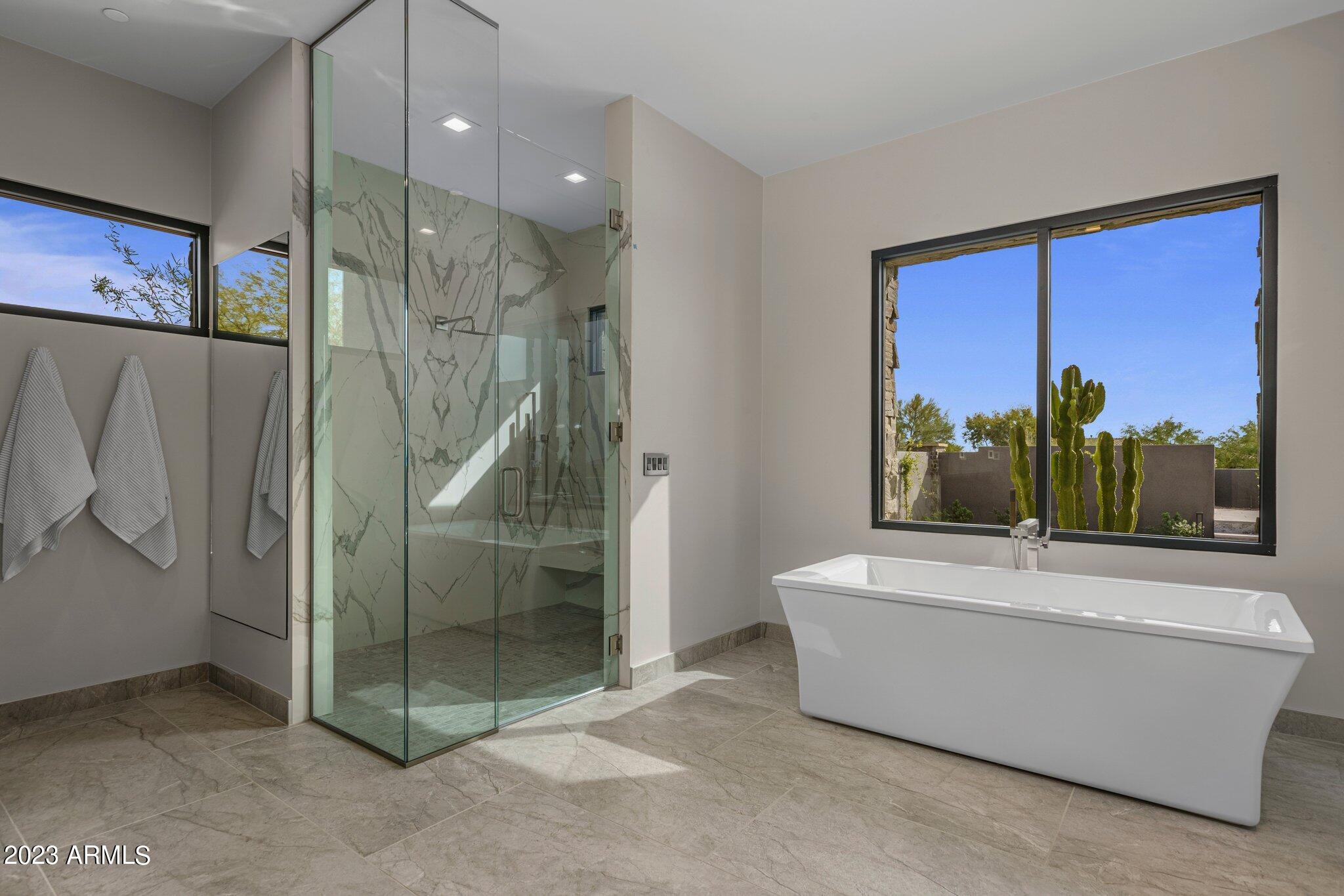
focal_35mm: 18
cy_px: 448
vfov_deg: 67.4
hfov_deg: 90.0
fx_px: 672
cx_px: 672
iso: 400
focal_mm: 18
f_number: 13
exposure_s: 1/8
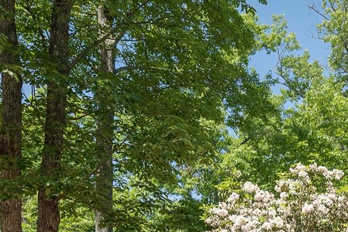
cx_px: 357
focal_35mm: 51
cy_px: 335
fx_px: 493
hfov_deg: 34.9
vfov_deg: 22.4
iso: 250
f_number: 7.1
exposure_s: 1/500
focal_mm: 15
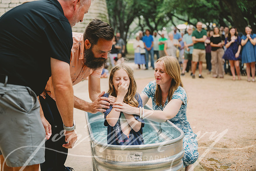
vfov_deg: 26.0
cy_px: 86
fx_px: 370
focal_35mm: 52
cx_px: 128
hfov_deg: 38.2
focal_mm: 52
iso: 250
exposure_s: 1/640
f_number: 2.8
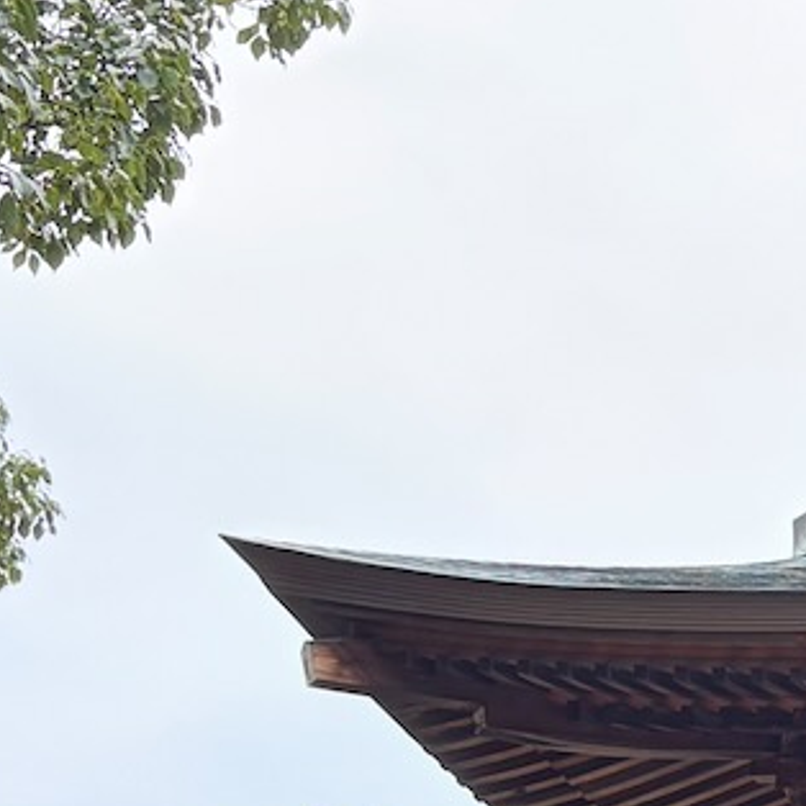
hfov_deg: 12.7
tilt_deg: +19.2
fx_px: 3082
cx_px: 1697
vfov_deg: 14.6
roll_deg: +0.4
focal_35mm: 117
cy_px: 865
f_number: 1.6
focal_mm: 5.96
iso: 50
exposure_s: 1/196
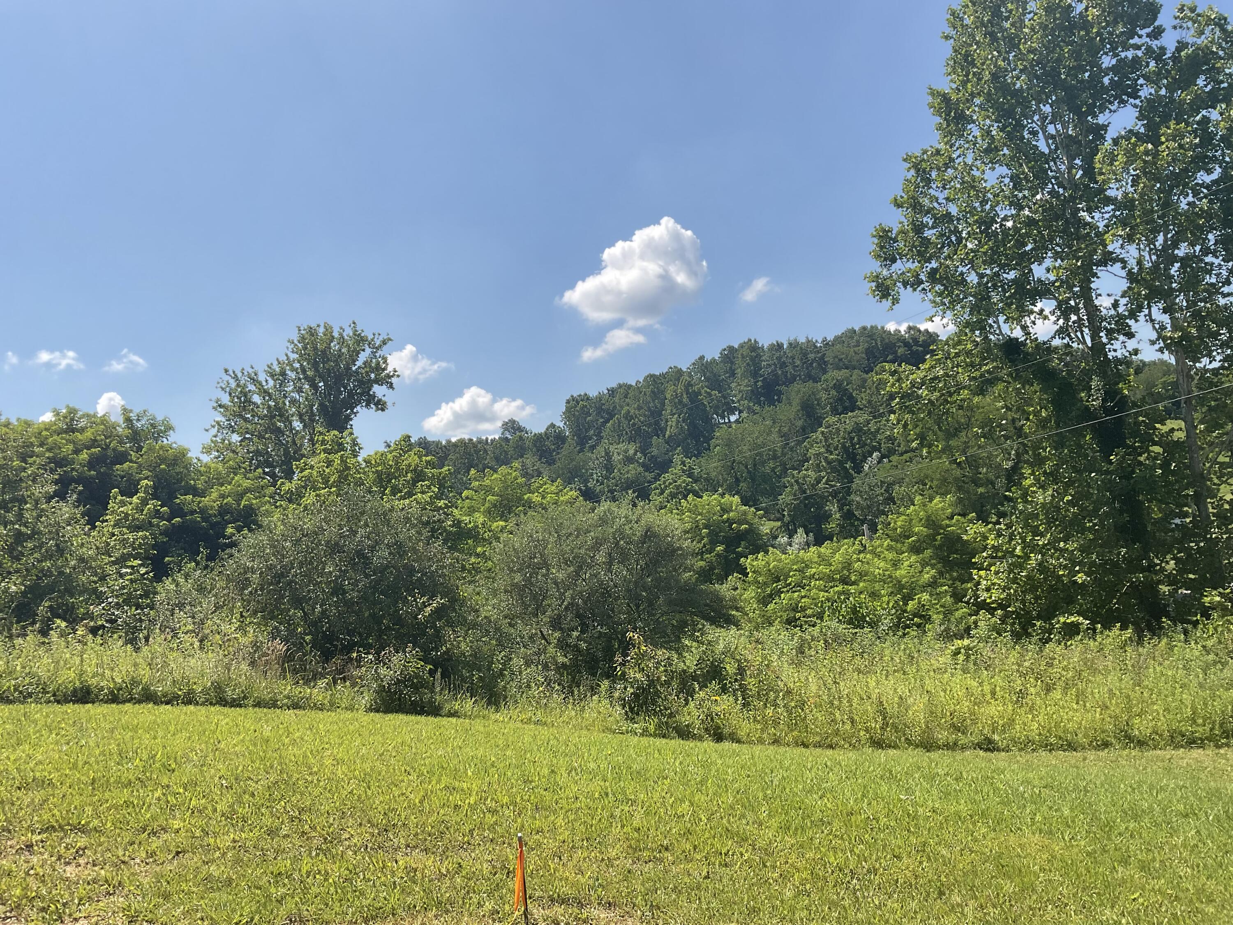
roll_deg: +6.3
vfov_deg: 48.2
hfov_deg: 61.7
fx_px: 1033
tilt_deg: +4.1
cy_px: 462
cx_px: 616
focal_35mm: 29
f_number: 1.8
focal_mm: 3
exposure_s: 1/2320
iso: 20
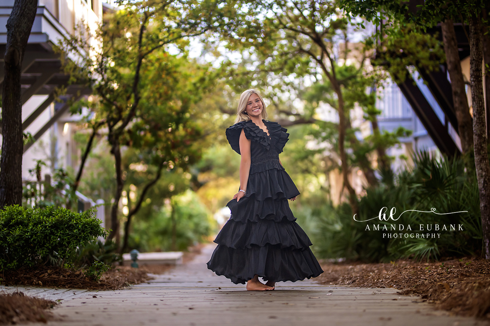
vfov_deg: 16.1
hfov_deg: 23.9
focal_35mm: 85
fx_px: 1157
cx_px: 245
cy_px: 163
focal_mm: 85
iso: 800
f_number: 1.4
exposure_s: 1/2000
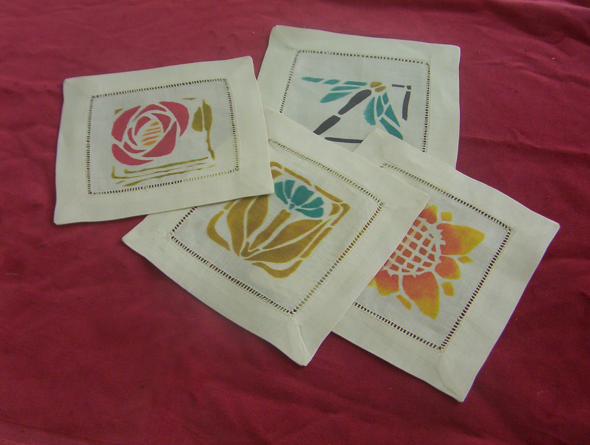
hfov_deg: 51.2
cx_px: 295
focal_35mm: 36
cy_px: 222
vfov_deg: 39.8
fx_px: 615
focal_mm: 5.54
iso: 100
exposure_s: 1/174
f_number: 2.76
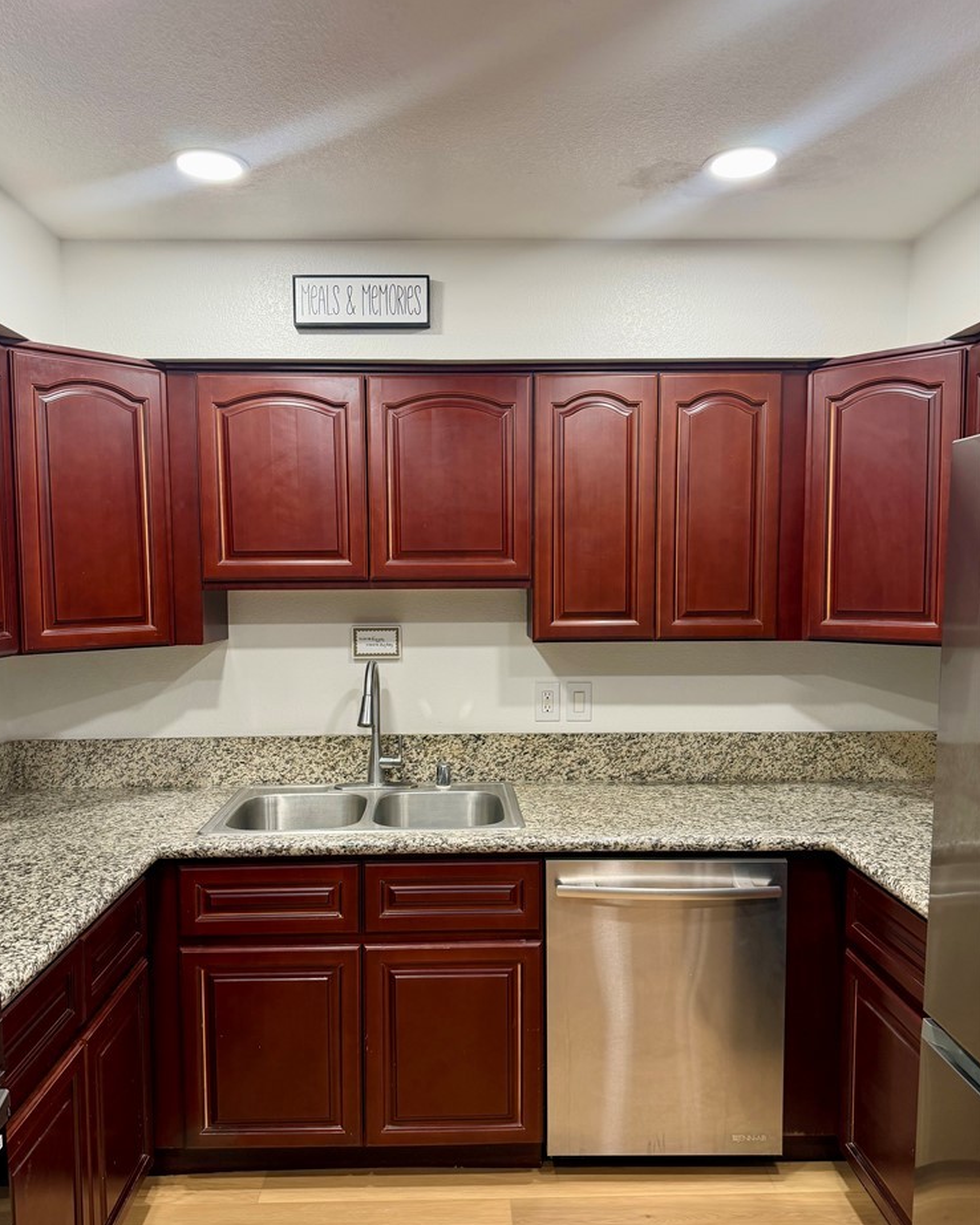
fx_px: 943
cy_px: 646
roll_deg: +0.7
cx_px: 474
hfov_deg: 54.9
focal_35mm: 26
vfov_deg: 66.0
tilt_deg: -3.7
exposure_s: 1/60
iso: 125
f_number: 1.78
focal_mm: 6.76
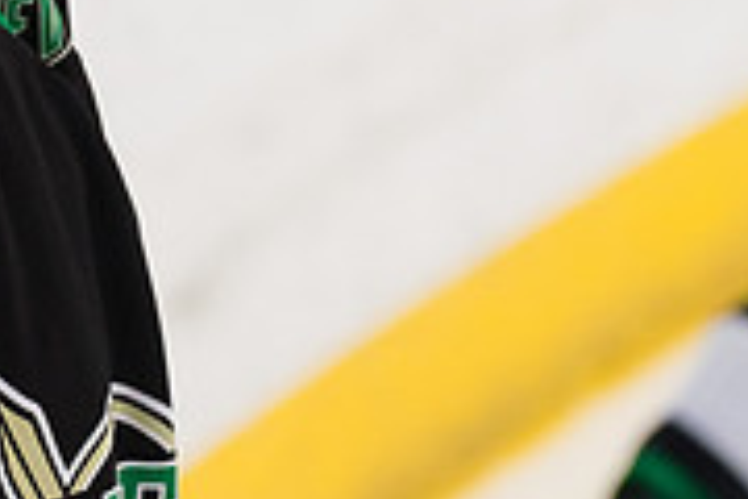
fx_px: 12279
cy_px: -211
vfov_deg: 2.3
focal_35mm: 591
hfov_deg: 3.5
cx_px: -201
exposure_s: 1/640
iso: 2000
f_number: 4
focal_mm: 150
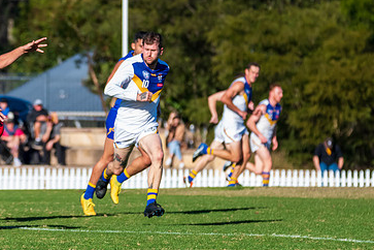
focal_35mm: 605
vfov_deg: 2.3
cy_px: 116
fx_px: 6285
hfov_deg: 3.4
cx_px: 108
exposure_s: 1/2000
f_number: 8
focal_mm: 260
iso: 800
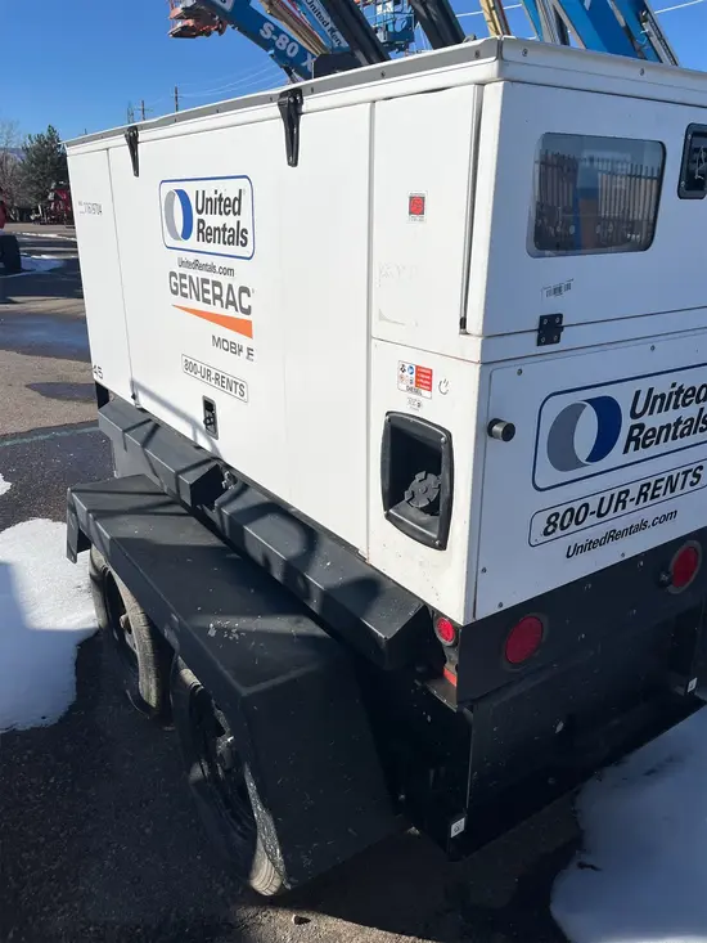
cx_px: 354
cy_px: 472
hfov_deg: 53.1
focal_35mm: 26
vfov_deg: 67.3
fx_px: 708
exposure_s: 1/9091
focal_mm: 5.1
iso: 50
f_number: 1.6
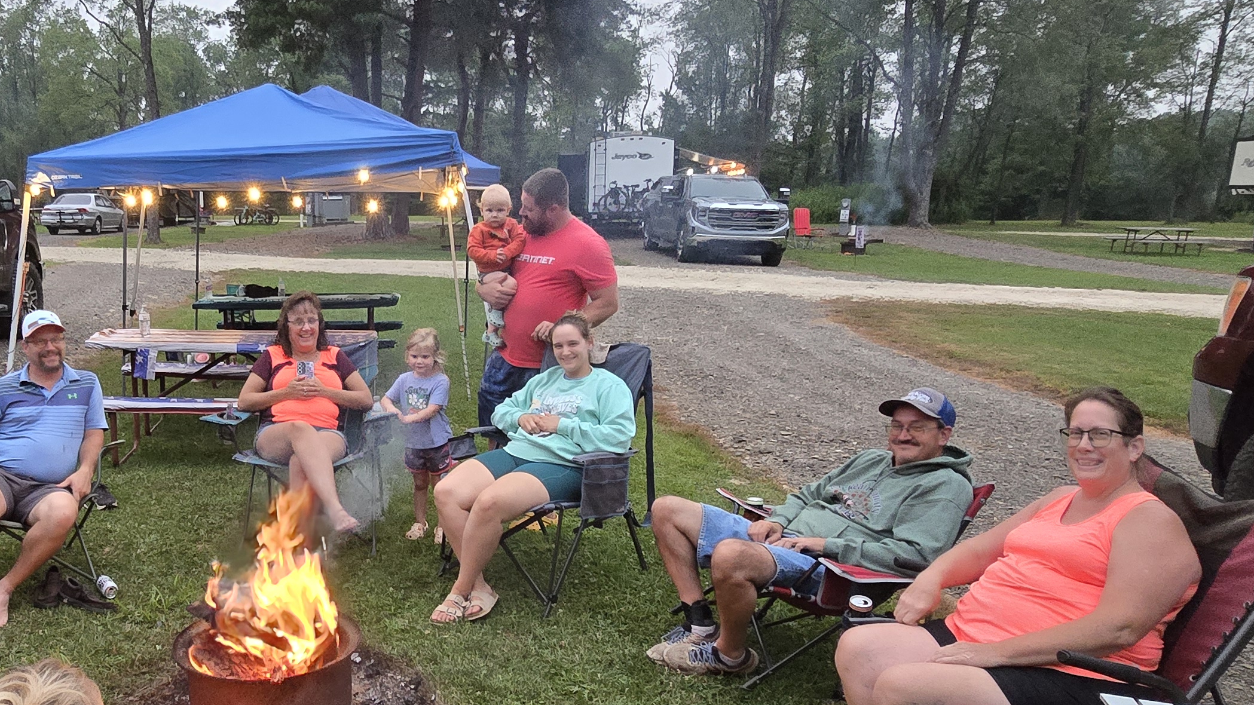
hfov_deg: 66.1
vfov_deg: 42.8
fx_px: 898
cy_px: 409
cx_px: 335
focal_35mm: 27
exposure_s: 1/60
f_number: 2.2
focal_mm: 2.2
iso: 800
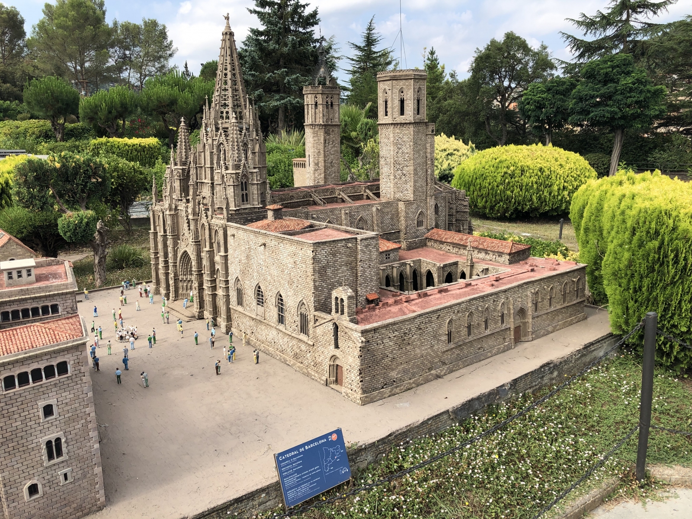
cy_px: 260
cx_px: 346
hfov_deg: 63.4
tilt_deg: -10.8
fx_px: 560
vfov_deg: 49.7
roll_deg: -0.7
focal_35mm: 28
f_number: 1.8
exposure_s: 1/906
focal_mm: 3.99
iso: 20
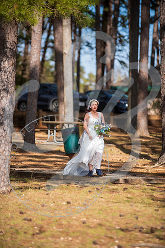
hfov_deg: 6.9
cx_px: 82
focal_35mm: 200
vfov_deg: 10.3
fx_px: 1375
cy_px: 124
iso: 100
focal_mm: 200
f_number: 2.8
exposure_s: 1/640
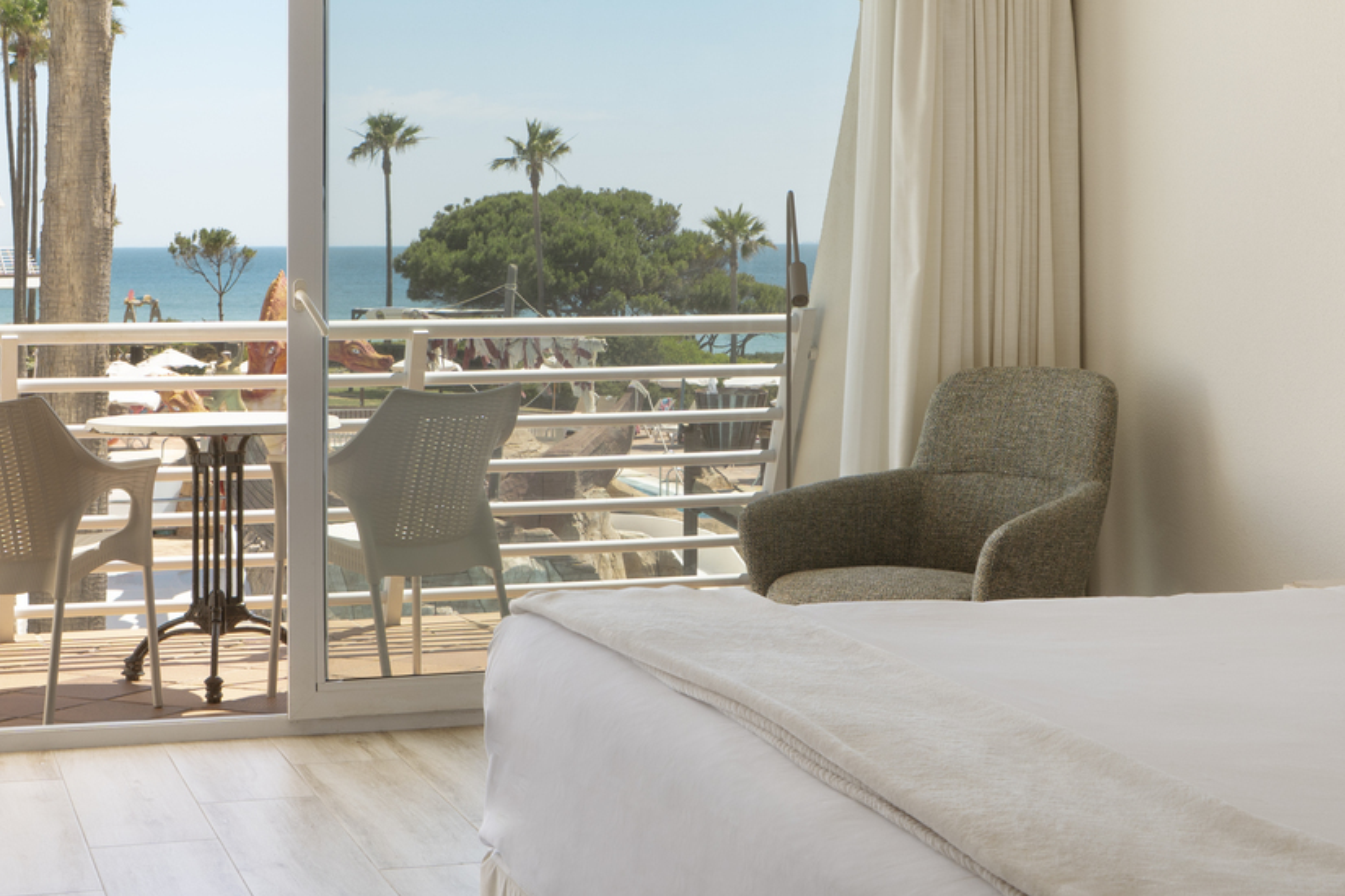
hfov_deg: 28.9
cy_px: 287
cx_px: 651
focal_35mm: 70
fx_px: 2614
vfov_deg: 19.4
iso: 64
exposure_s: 1/25
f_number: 10
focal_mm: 28
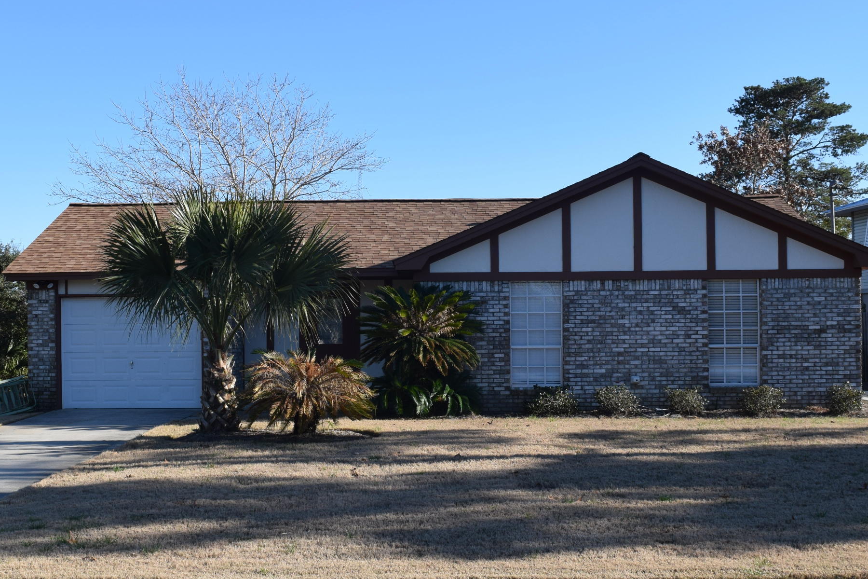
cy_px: 319
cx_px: 372
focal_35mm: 45
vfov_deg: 29.8
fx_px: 1085
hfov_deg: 43.5
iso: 200
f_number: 9
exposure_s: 1/320
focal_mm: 18
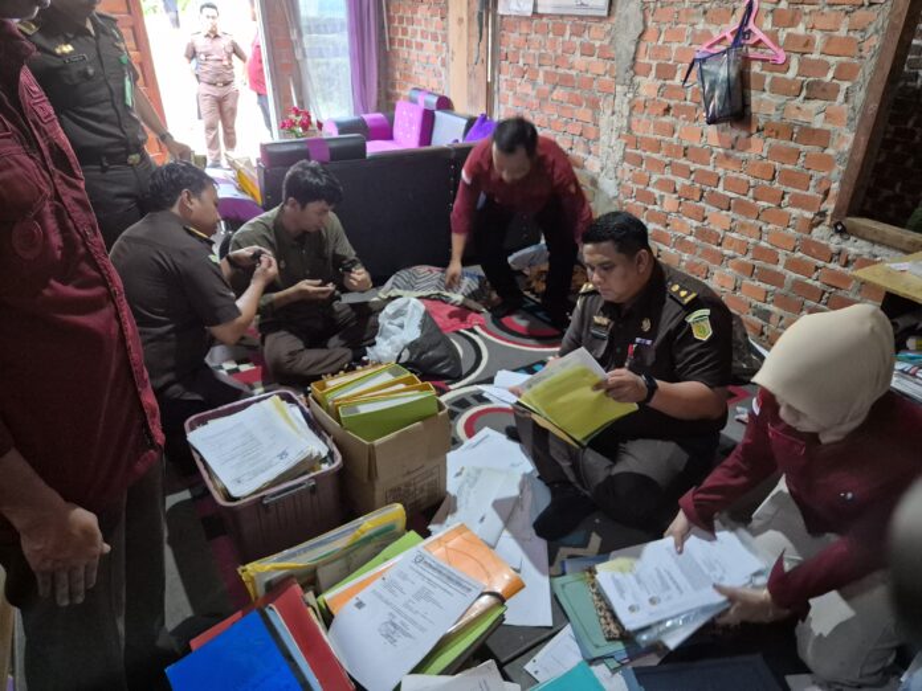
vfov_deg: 58.9
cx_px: 461
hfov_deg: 73.9
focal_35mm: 23
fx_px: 613
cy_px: 346
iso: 1600
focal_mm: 5.4
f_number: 1.8
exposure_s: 1/50
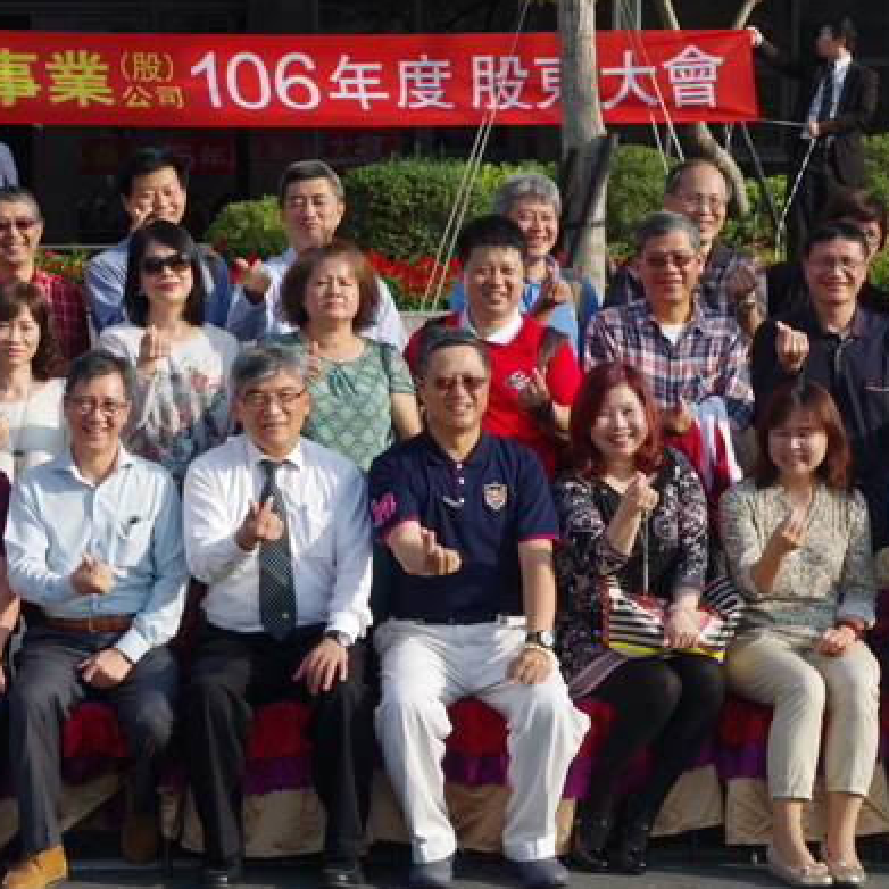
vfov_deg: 22.2
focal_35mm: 78
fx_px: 2266
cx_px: 291
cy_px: 444
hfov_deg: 22.1
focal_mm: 40
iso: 200
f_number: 11
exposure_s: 1/200
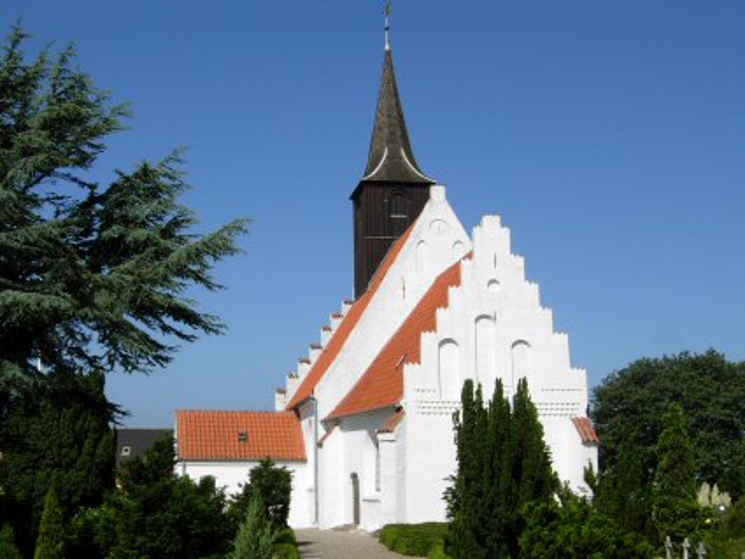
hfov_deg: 39.6
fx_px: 1033
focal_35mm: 48
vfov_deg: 30.3
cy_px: 280
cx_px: 372
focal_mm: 10.1
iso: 50
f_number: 6.9
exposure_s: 1/418
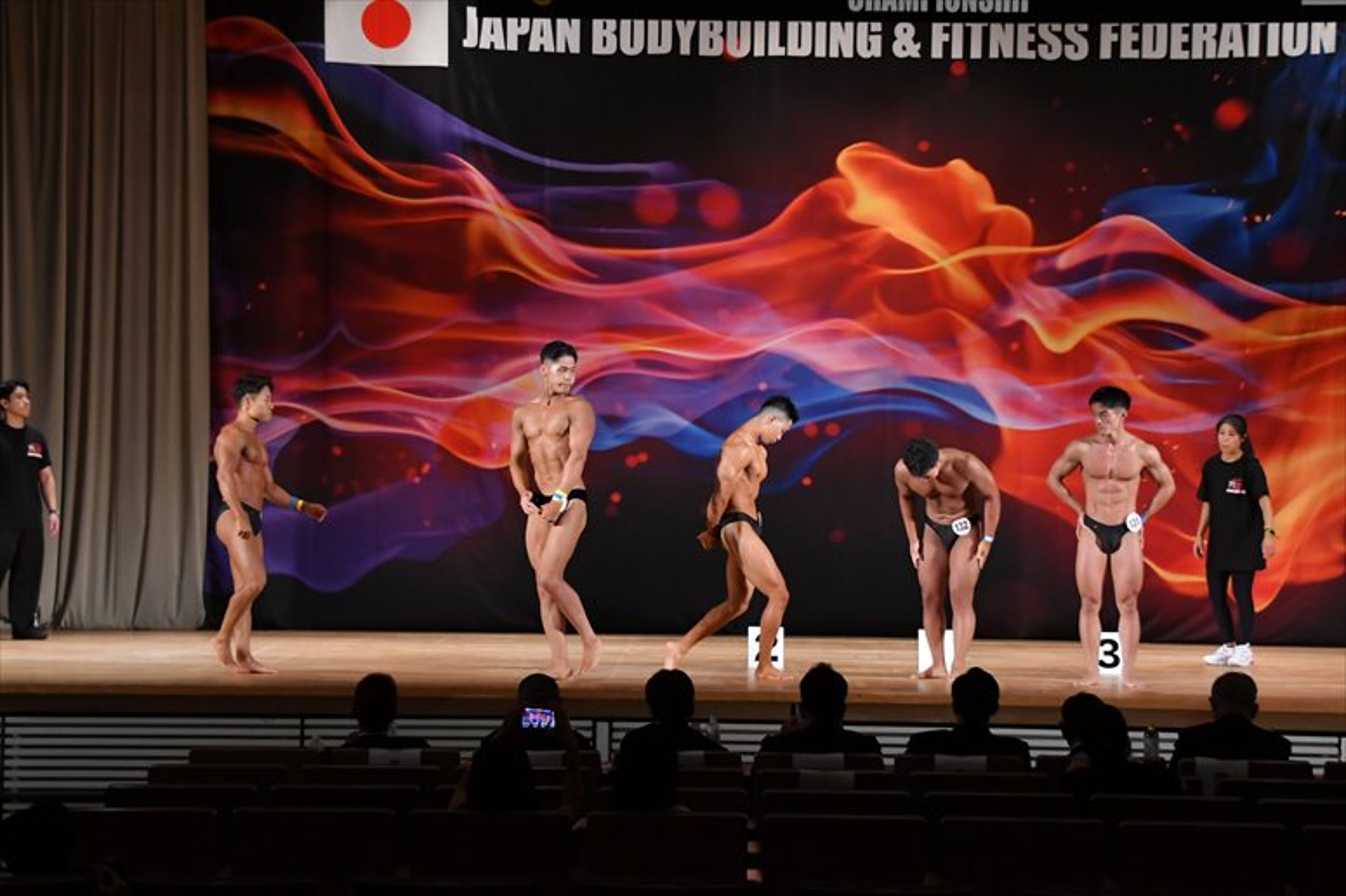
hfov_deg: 24.2
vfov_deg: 16.2
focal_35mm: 84
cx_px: 673
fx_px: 3139
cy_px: 448
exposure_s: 1/400
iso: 3200
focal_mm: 56
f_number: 5.6
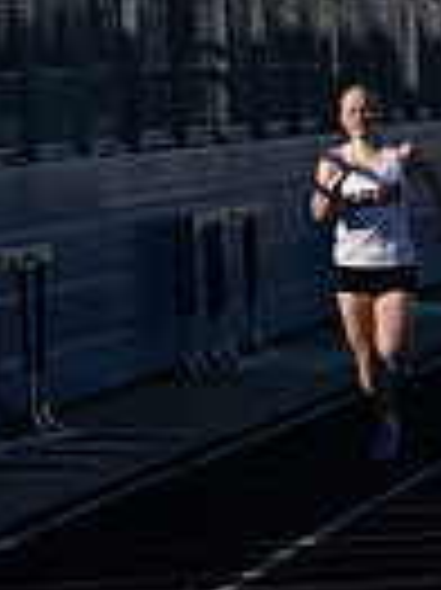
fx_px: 7605
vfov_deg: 4.4
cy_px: 212
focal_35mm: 447
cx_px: 1188
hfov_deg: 3.3
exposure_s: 1/1250
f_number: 5.6
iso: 160
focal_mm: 70
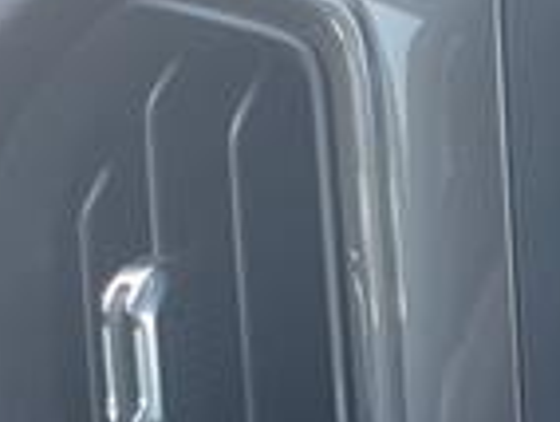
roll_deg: -1.0
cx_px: 1010
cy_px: 525
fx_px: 1896
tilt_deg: -24.8
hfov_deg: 14.7
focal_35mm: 117
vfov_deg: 12.4
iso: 125
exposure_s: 1/104
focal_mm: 4.2
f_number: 1.6
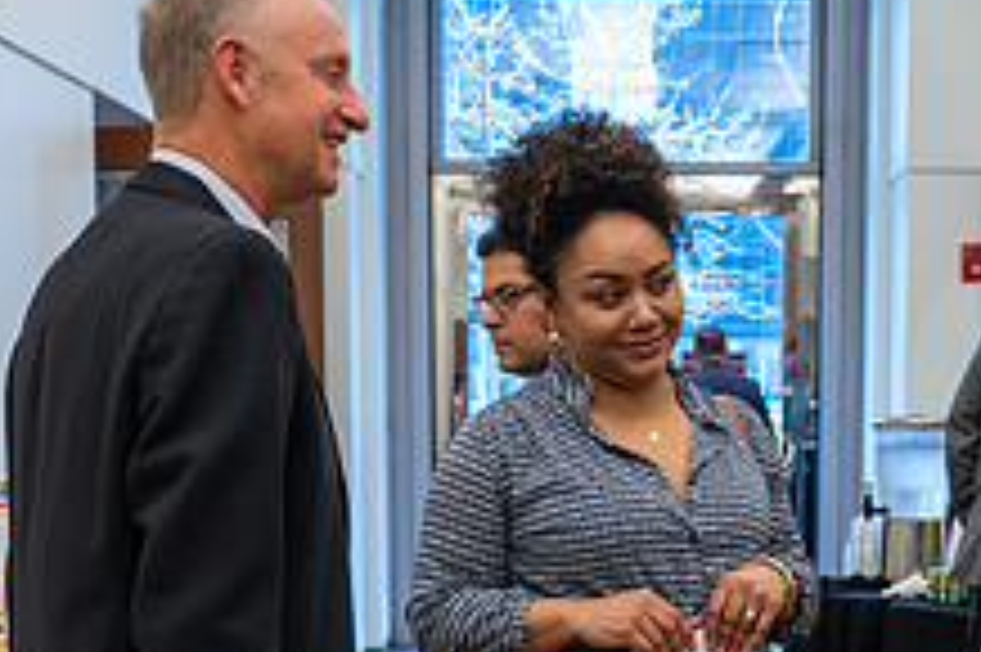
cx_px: 675
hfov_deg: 26.1
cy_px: 652
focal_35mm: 77
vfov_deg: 17.3
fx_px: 2097
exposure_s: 1/125
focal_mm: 29
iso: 1250
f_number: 4
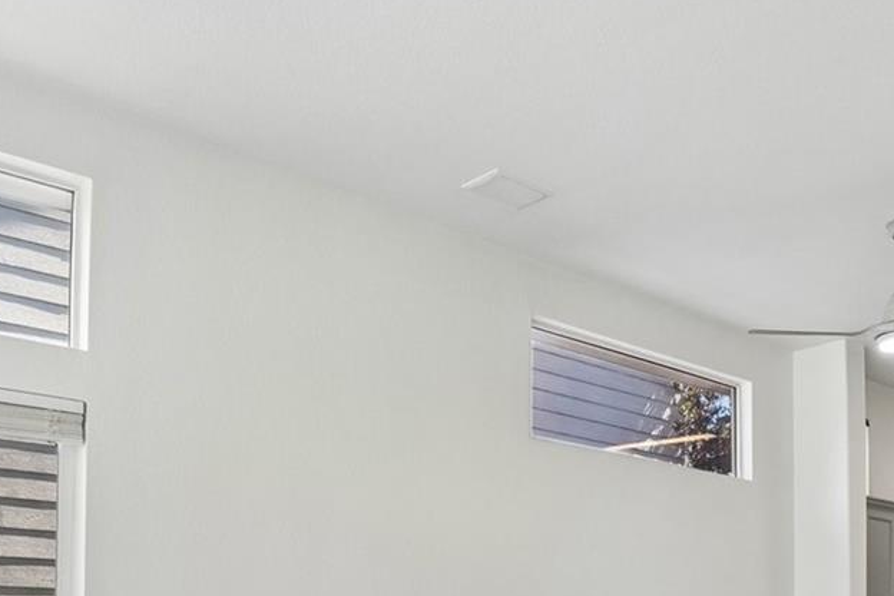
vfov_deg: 28.4
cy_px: 678
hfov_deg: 45.9
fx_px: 1050
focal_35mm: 42
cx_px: 529
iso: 400
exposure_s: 1/50
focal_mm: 11
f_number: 8
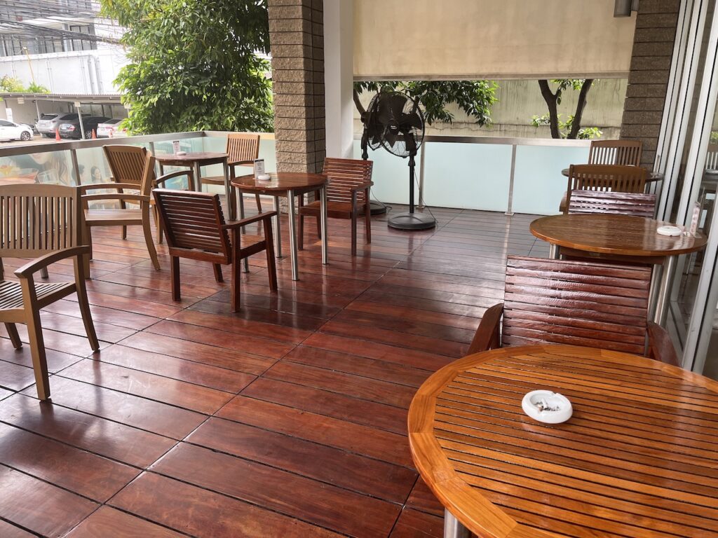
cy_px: 269
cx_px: 359
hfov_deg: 67.3
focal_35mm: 26
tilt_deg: -17.7
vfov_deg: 53.1
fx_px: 539
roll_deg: +0.2
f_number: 1.6
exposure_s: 1/163
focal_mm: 5.1
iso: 64
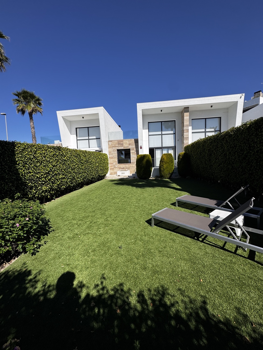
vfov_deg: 102.1
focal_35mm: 14
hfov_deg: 85.7
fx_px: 142
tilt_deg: -4.1
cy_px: 175
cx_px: 132
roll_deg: +1.4
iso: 50
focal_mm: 2.22
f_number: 2.2
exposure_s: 1/3390
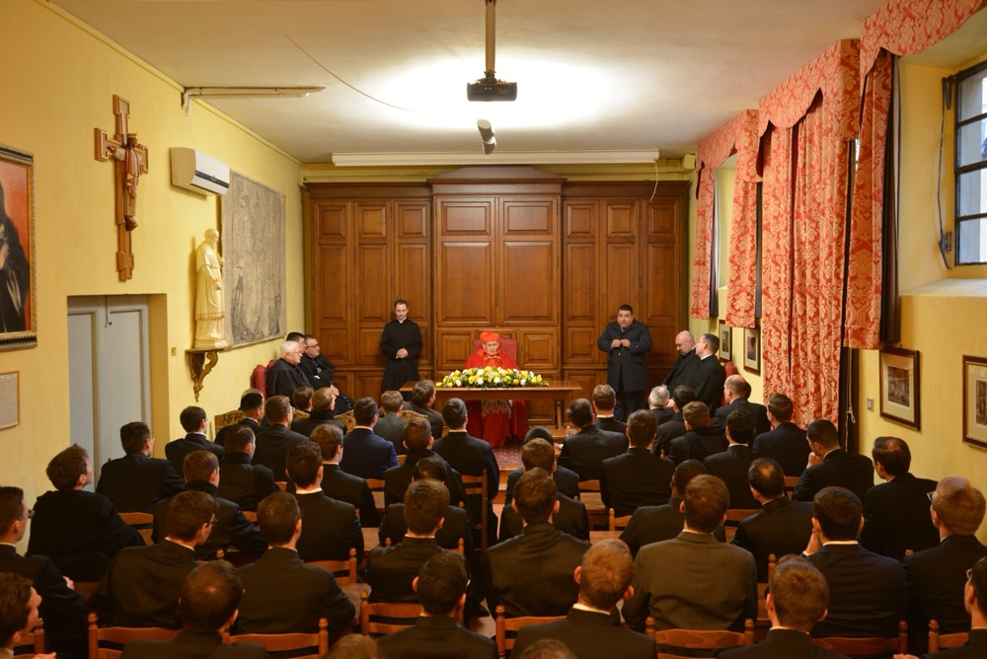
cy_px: 330
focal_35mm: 35
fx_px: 960
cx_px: 494
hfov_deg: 54.4
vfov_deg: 37.9
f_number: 4
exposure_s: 1/60
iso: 1600
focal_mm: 35
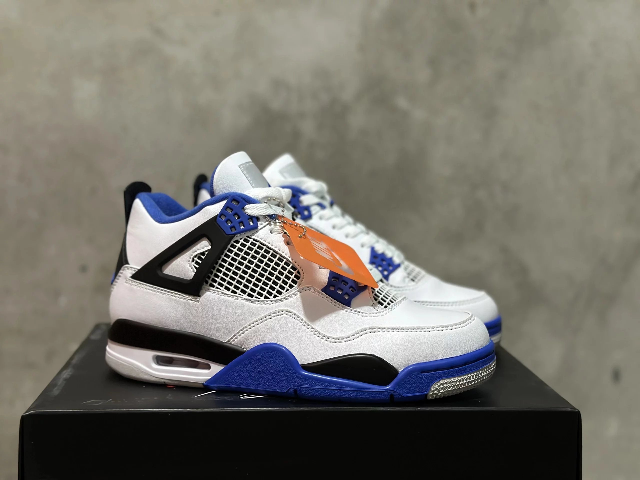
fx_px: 887
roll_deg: -0.8
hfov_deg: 39.7
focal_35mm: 48
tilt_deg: -7.4
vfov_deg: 30.3
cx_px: 320
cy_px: 240
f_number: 1.78
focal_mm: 6.86
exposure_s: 1/50
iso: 320
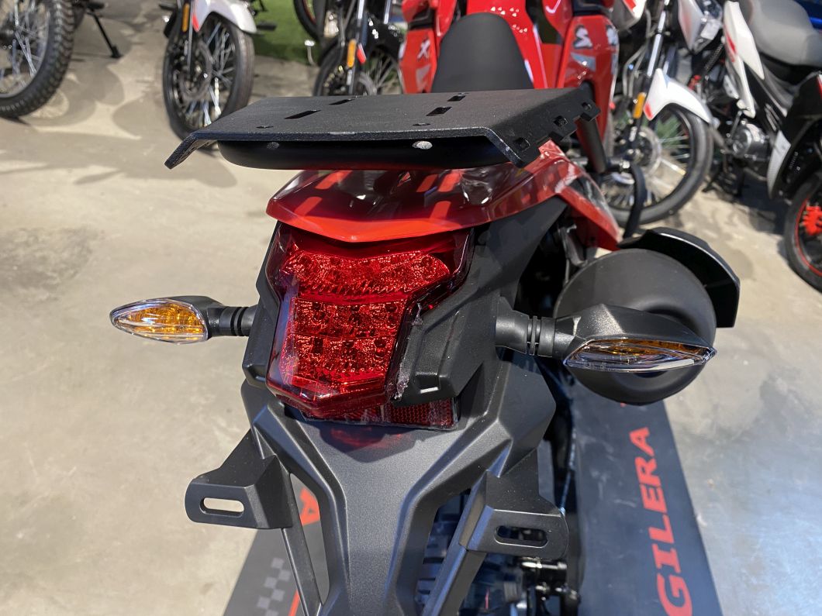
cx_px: 411
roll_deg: -11.6
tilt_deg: -35.8
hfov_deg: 67.3
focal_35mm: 26
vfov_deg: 53.1
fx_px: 617
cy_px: 308
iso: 160
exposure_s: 1/50
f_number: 1.8
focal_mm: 4.25
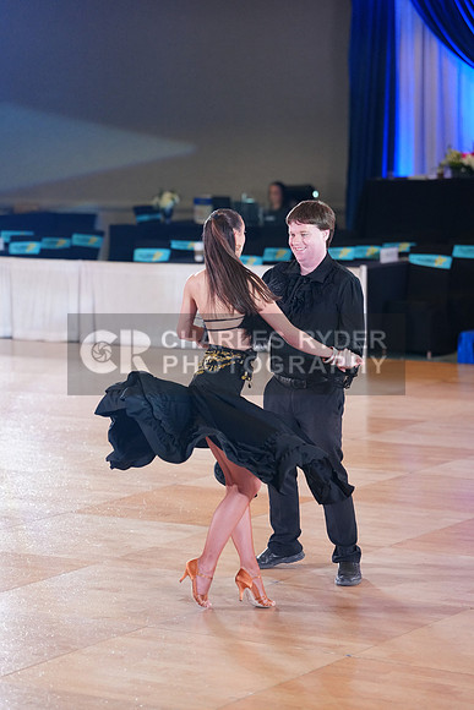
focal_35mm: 116
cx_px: 237
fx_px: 2289
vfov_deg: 17.6
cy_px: 355
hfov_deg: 11.8
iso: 2500
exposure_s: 1/500
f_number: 2.8
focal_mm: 116
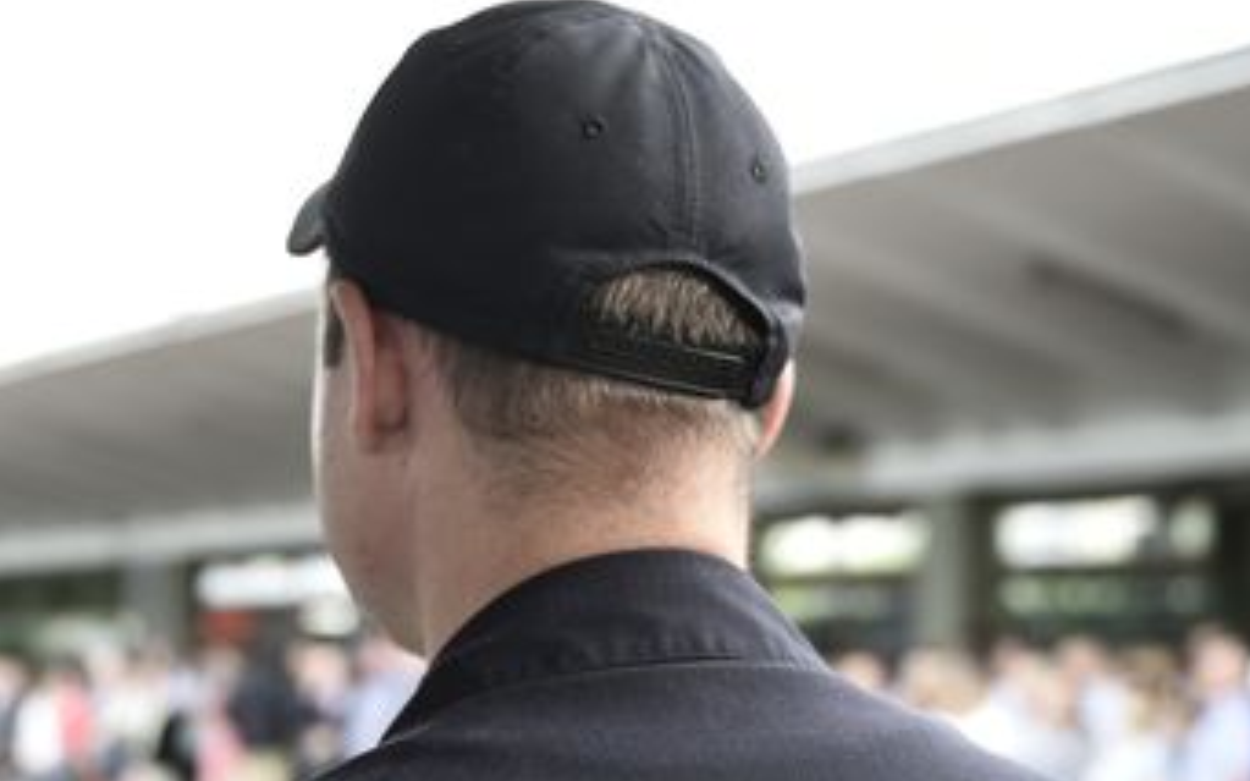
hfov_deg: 28.7
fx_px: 2418
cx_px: 396
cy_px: 704
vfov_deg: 18.0
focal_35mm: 71
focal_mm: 34
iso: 200
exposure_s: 1/200
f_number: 2.8
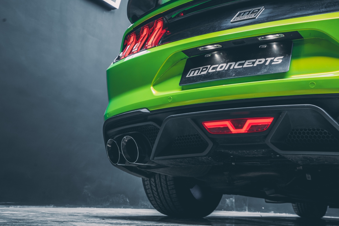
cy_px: 113
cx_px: 170
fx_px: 452
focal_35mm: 48
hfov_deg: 41.1
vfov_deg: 28.1
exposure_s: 1/4
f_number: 8
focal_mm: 48
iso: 500
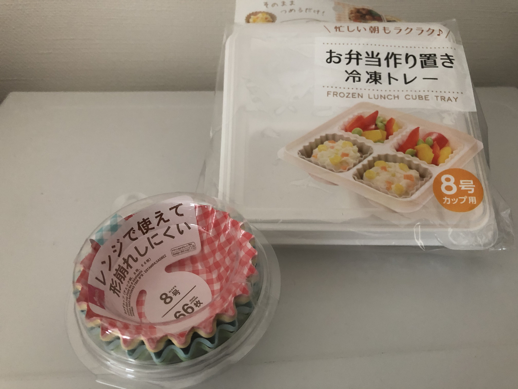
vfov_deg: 49.7
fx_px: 419
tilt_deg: -36.7
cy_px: 194
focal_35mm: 28
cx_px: 259
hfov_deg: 63.4
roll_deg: -1.3
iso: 100
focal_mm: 3.99
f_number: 1.8
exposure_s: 1/9
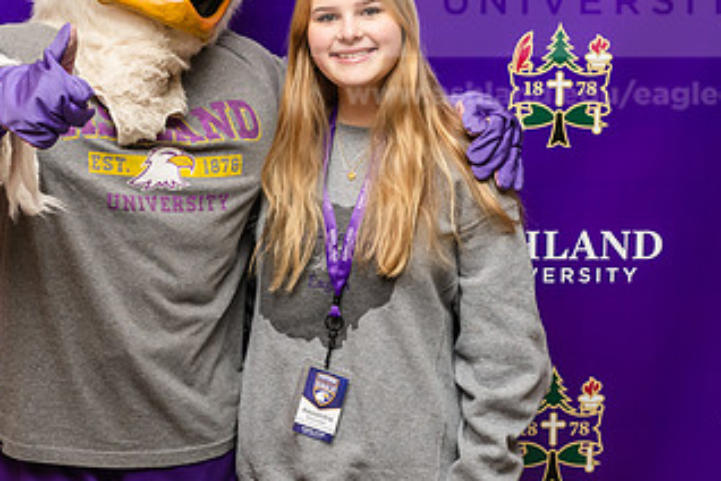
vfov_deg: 11.4
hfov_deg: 17.0
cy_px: 169
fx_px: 2403
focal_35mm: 120
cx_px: 202
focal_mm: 62
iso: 800
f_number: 5.6
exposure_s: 1/200
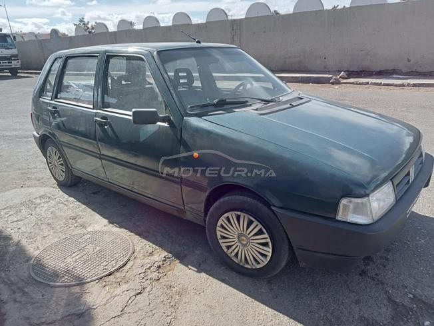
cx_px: 217
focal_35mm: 28
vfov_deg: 49.7
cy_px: 163
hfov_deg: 63.4
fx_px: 351
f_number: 2.2
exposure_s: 1/501
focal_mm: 3.46
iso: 100
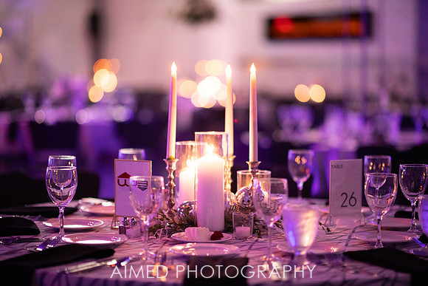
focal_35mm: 88
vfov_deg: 15.6
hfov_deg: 23.2
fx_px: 1043
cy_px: 143
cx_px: 214
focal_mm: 85
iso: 2000
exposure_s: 1/200
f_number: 1.4
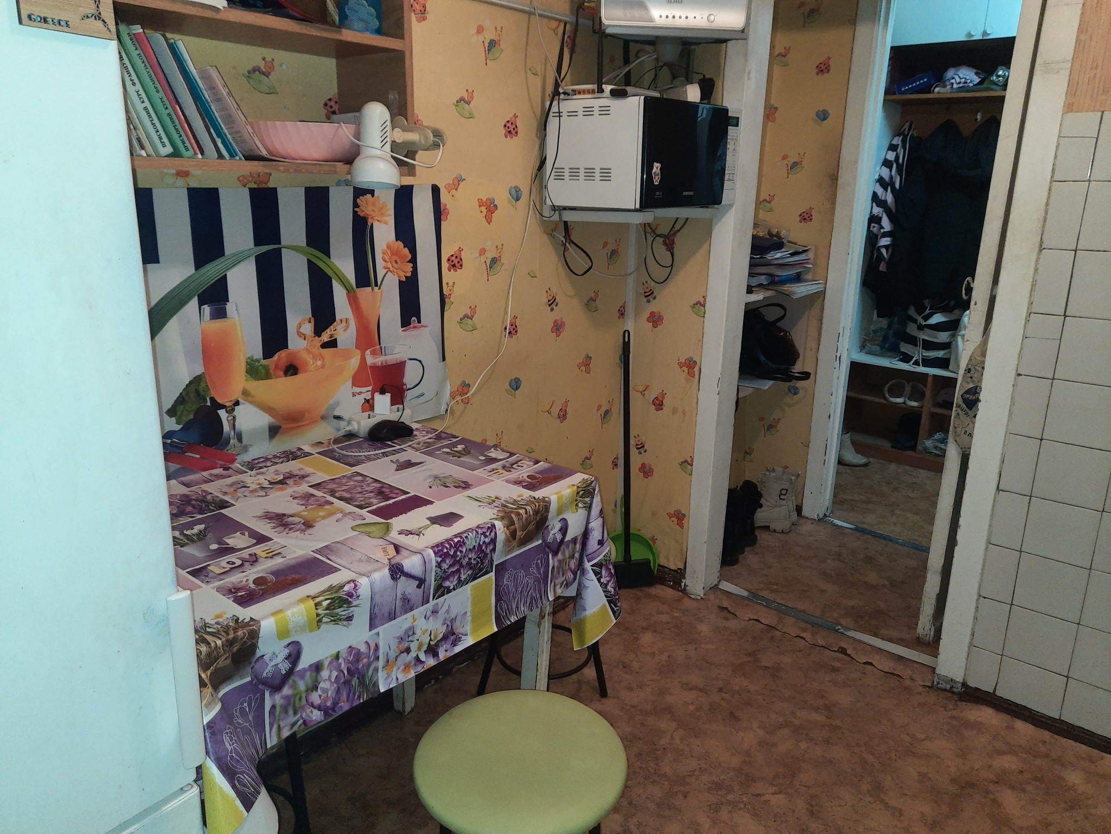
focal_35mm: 25
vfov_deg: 54.9
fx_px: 802
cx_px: 556
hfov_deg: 69.4
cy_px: 417
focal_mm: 4.6
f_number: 2
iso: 320
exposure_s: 1/50
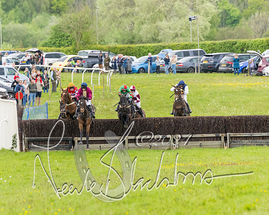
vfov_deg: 4.6
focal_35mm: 340
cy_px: 101
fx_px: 2704
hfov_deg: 5.7
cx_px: 83
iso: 1000
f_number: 4
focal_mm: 175
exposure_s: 1/1250
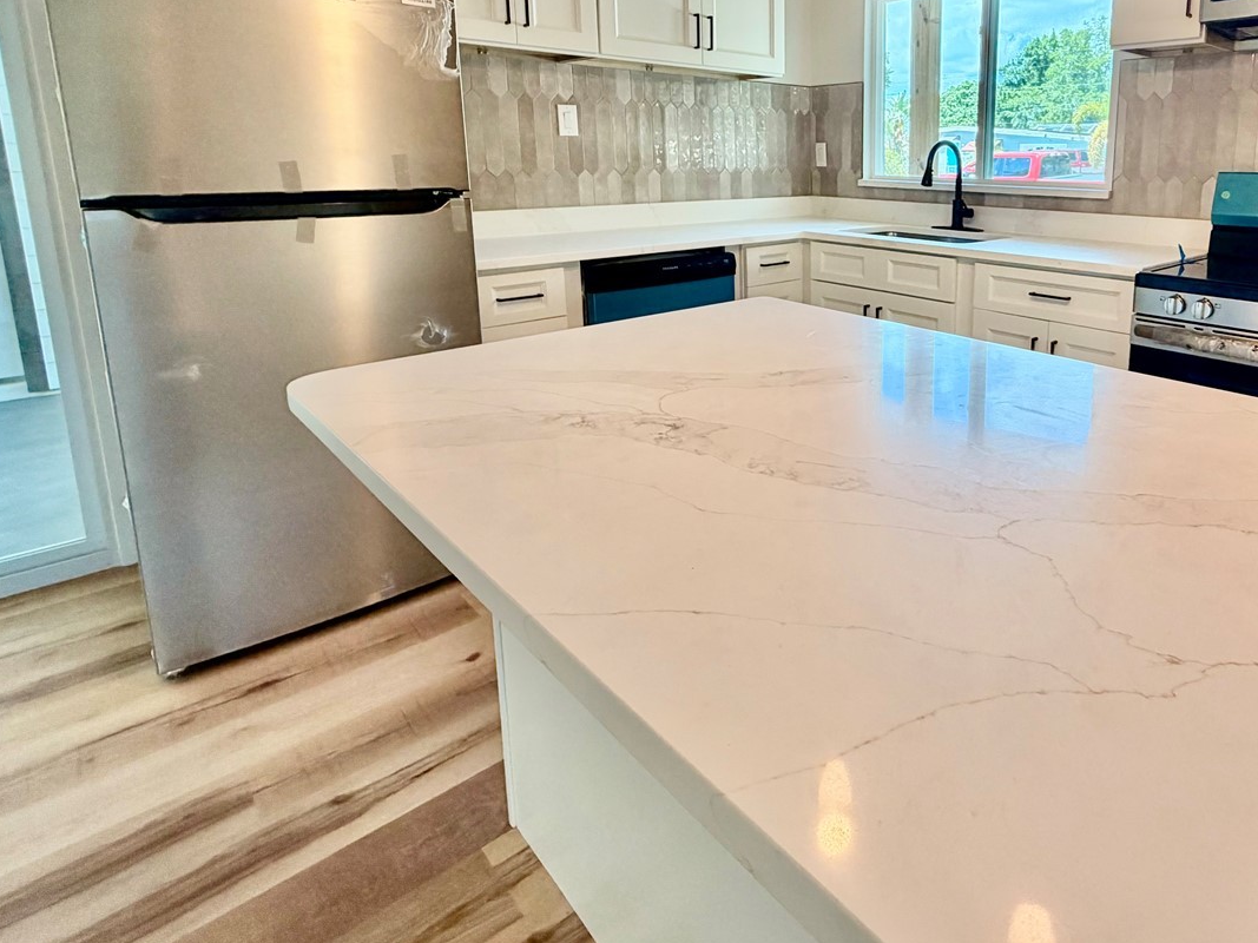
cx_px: 862
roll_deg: -0.5
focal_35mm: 21
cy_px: 288
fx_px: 763
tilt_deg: -8.9
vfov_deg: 61.3
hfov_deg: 75.9
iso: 200
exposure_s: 1/120
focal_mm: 2.22
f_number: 2.2
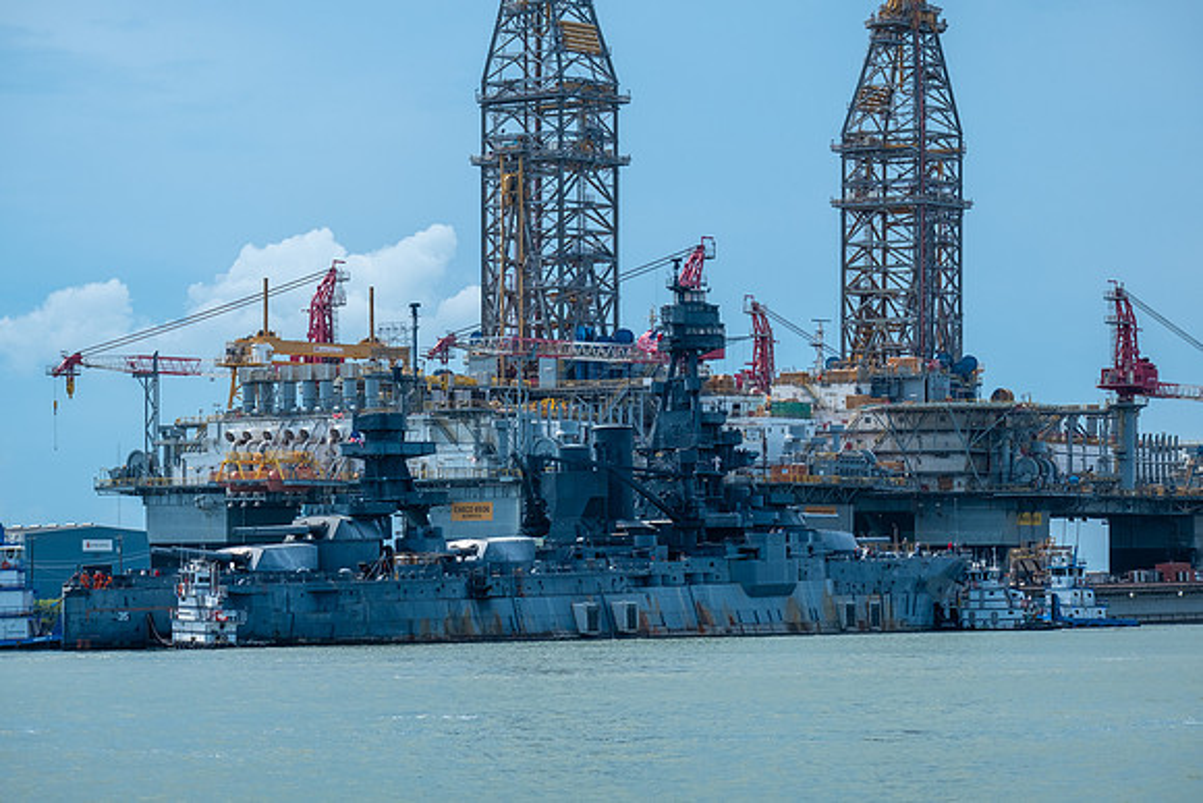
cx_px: 602
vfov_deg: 10.6
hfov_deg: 15.9
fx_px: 4312
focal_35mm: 129
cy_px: 402
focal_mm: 86
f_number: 5
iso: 200
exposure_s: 1/1250
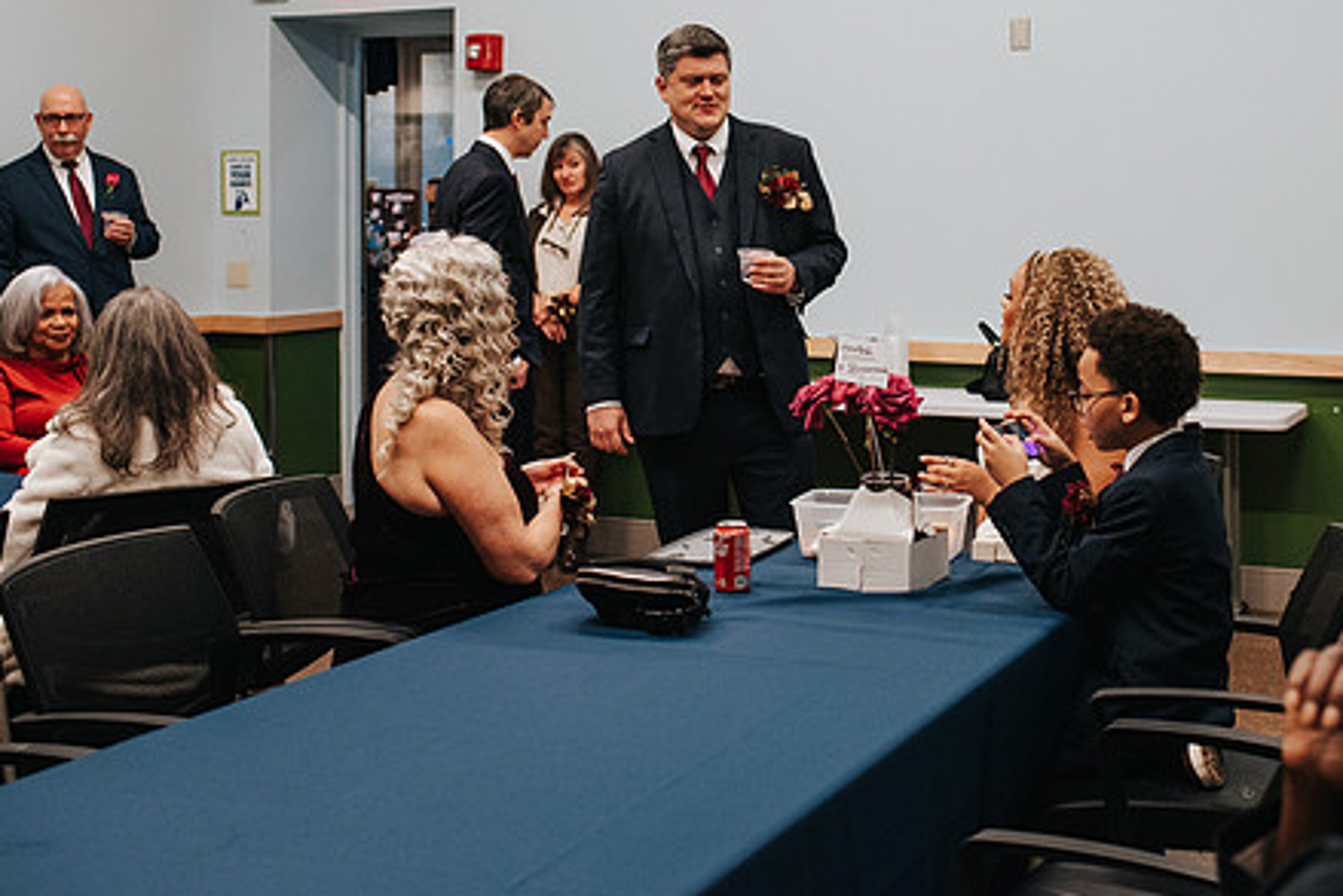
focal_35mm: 52
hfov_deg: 38.0
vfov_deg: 25.8
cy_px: 258
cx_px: 829
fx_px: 1940
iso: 1000
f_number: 2.8
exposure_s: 1/200
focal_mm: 35
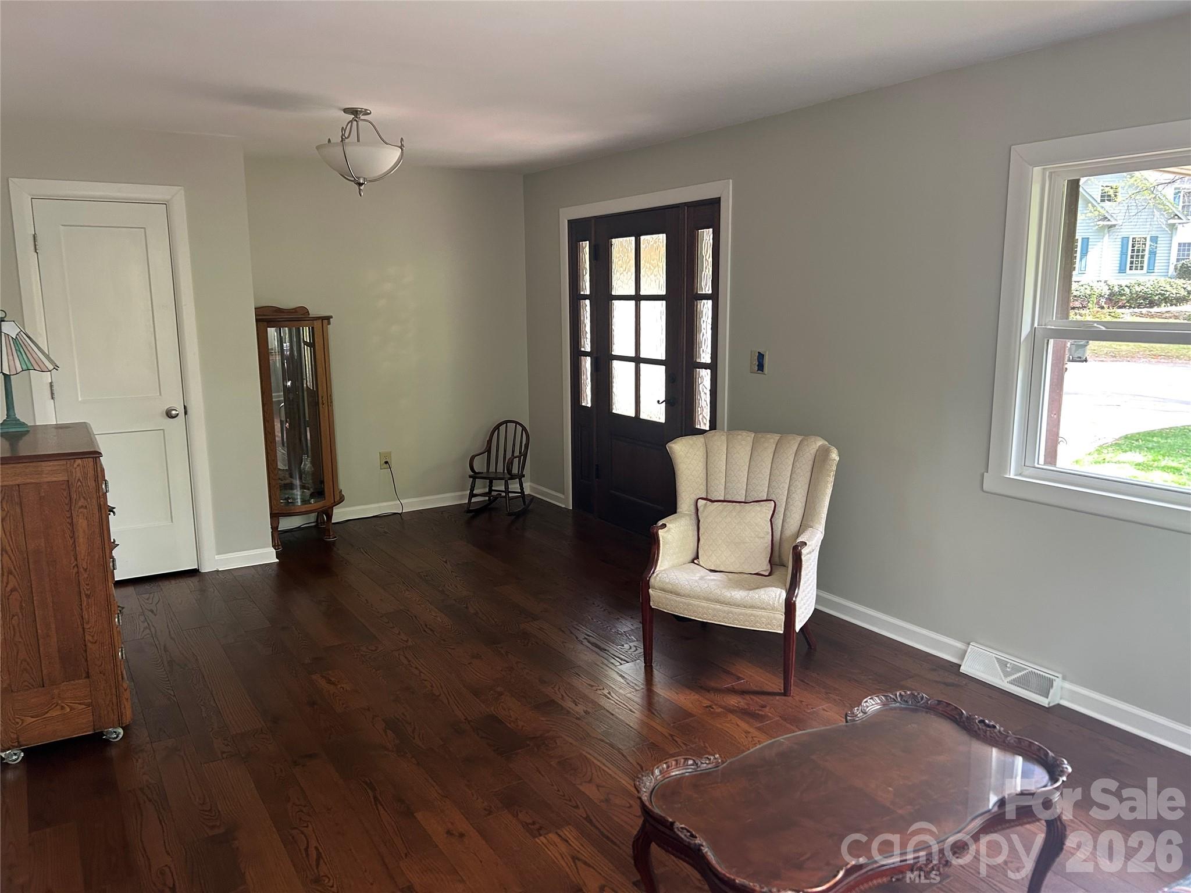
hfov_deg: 67.3
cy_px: 446
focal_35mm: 26
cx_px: 596
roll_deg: +1.4
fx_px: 895
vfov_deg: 53.1
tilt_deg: -10.8
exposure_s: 1/60
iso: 160
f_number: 1.5
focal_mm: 5.7
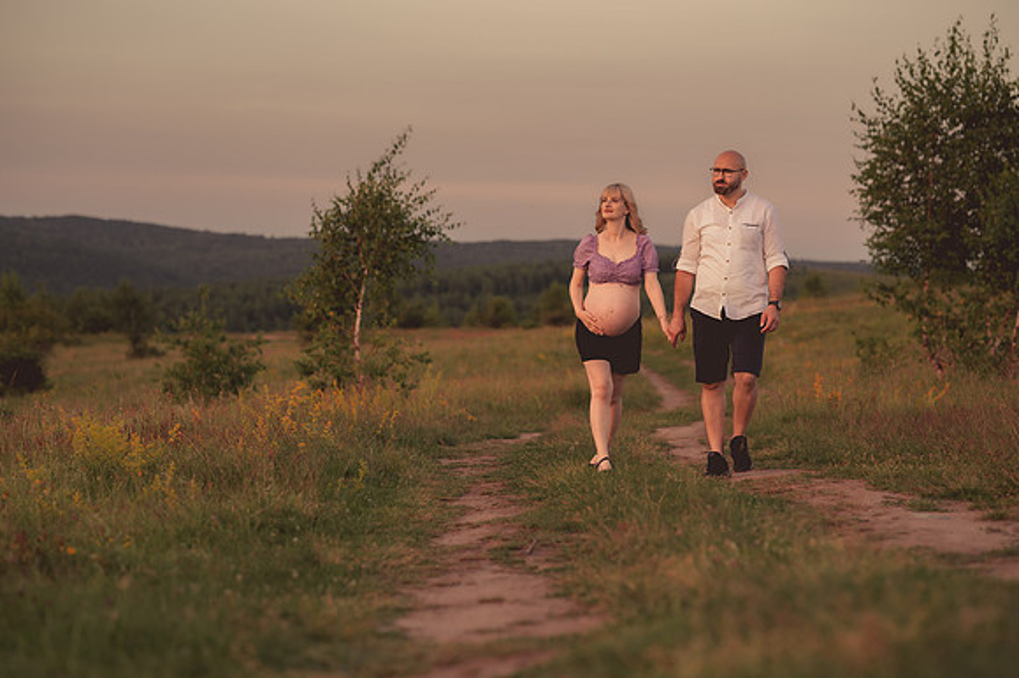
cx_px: 510
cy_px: 339
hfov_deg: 23.9
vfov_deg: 16.1
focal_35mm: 85
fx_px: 2405
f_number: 2.8
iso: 400
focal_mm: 85
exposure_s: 1/500
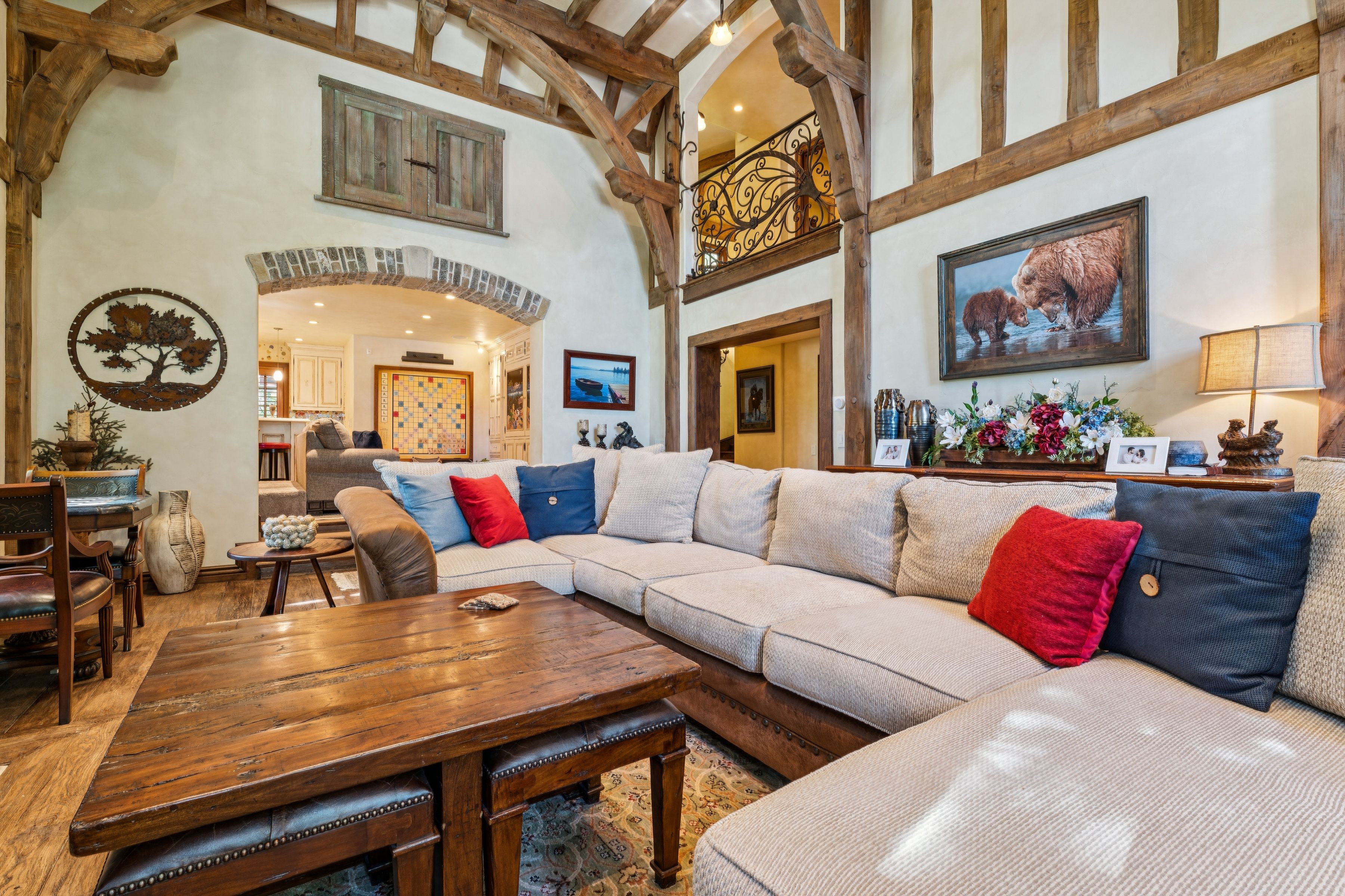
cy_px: 448
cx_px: 672
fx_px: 613
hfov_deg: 95.3
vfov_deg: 72.4
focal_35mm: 16
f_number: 13
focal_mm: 16.4
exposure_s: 2.5
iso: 100
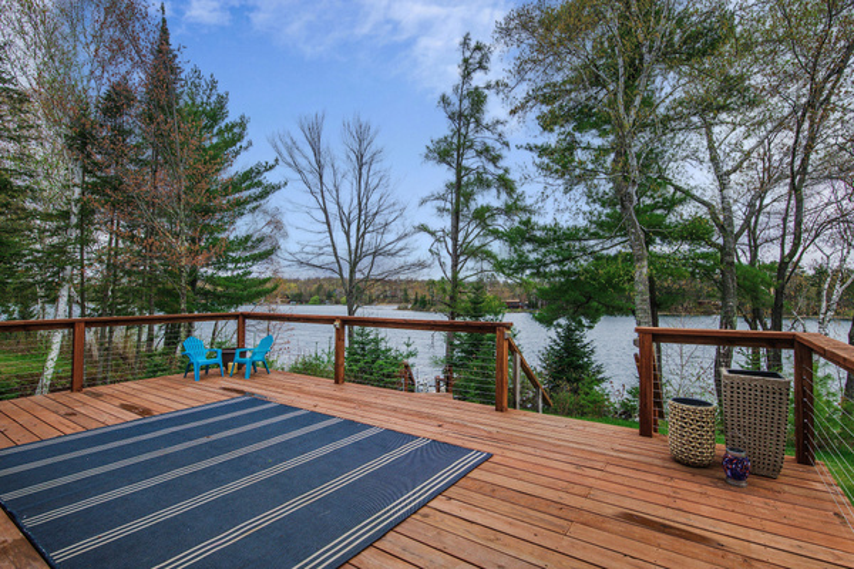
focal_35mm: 15
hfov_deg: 100.4
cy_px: 284
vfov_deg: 77.3
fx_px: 356
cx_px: 427
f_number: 13
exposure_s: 1/320
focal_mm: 15
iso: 640
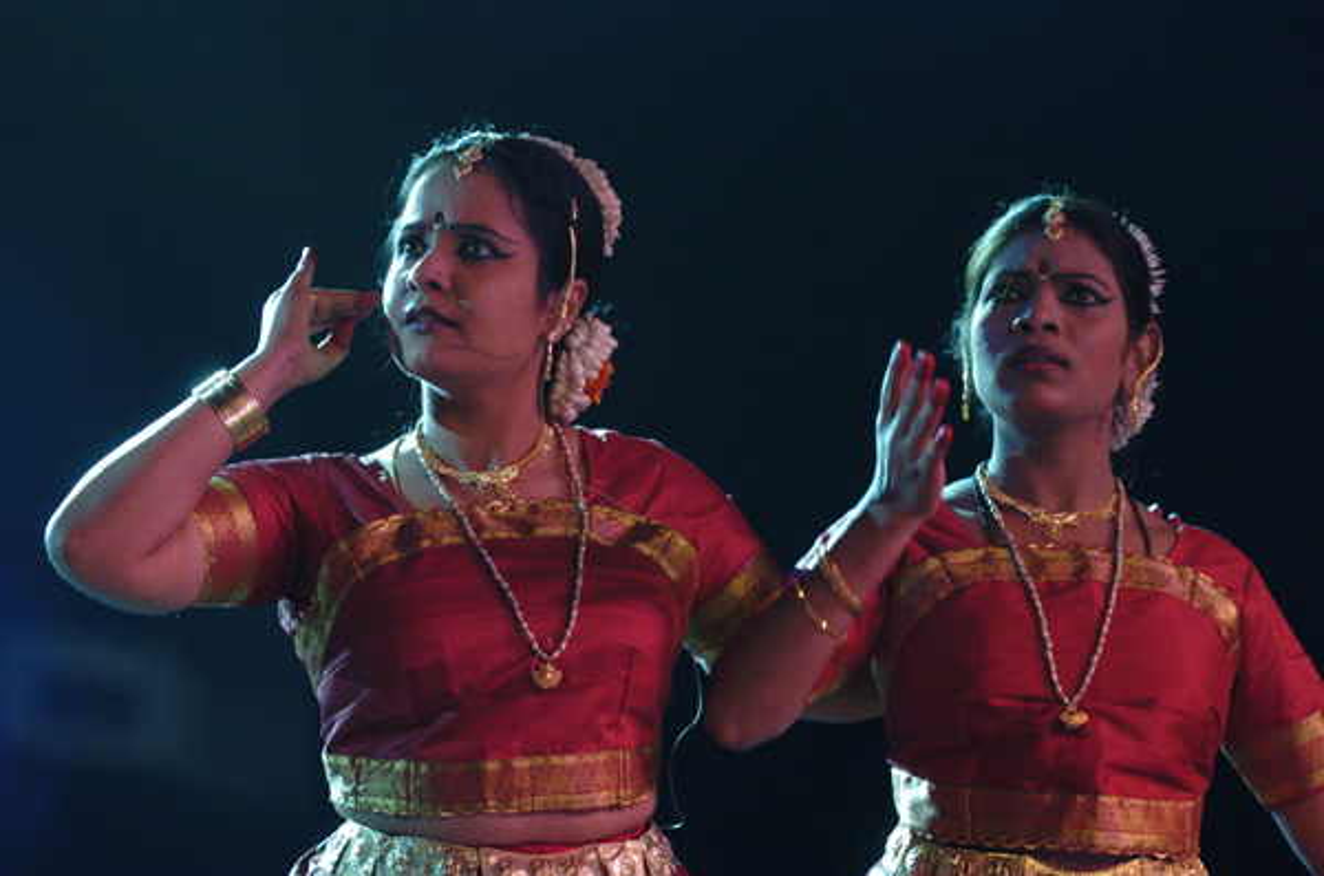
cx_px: 662
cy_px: 438
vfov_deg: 7.3
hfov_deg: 11.0
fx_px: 6879
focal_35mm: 188
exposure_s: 1/100
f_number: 2.8
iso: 800
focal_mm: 125
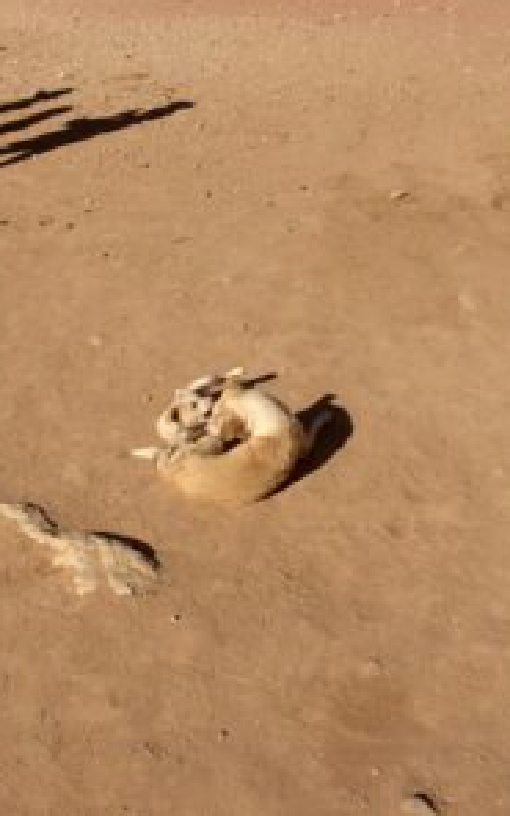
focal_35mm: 43
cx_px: 259
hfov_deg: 29.9
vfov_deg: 46.2
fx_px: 956
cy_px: 405
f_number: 2.2
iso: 40
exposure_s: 1/2933
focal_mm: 4.12
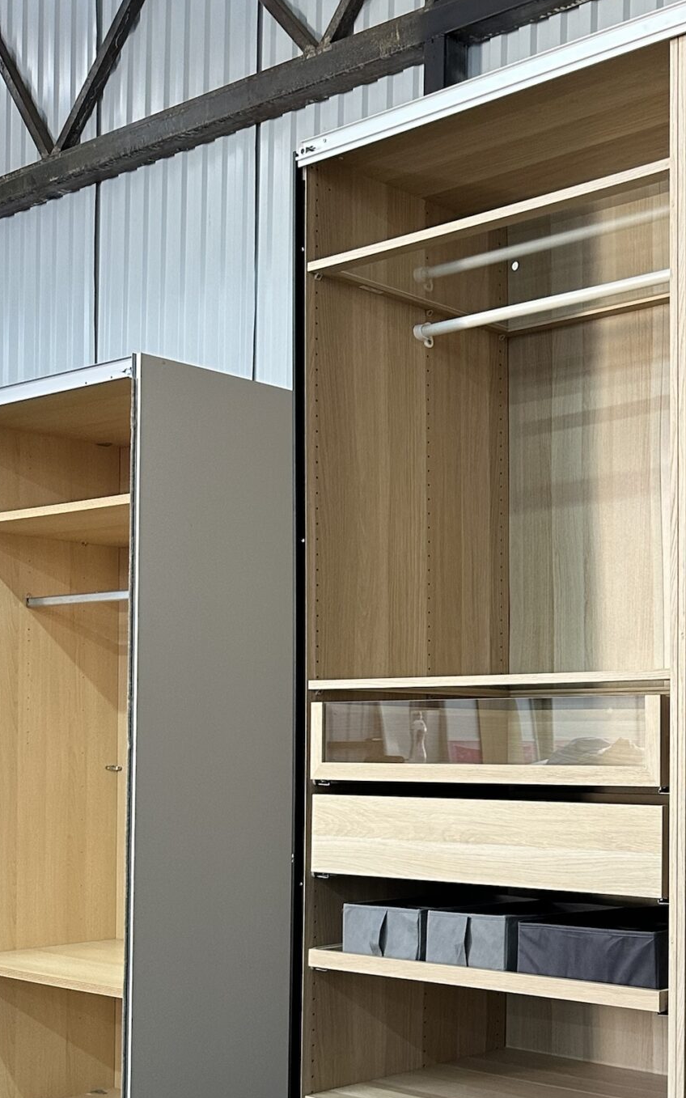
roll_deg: -1.3
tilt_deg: +1.2
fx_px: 1436
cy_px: 744
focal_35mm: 48
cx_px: 758
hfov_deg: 25.0
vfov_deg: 41.2
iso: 250
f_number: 1.78
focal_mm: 6.86
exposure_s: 1/60
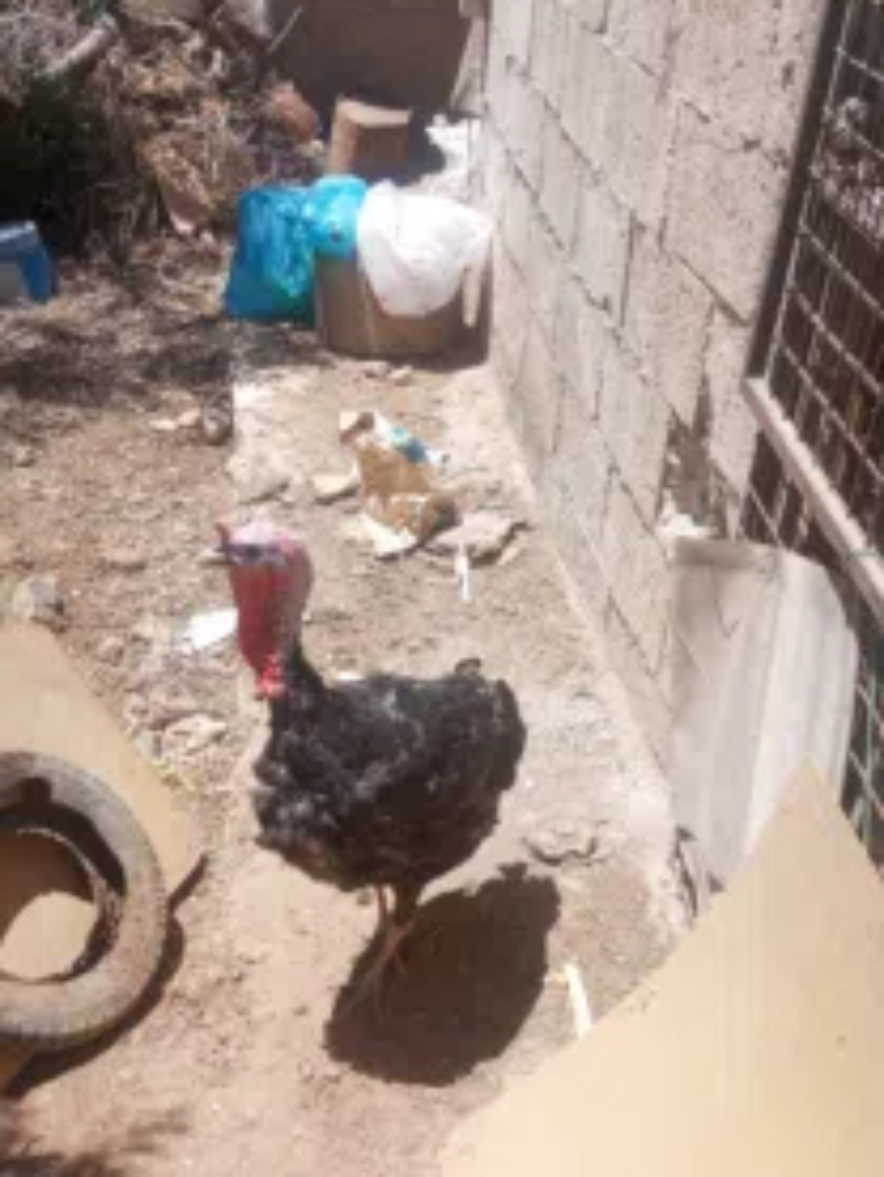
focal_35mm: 39
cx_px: 332
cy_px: 667
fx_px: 1327
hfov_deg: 36.6
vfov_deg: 47.7
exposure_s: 1/639
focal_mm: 4.11
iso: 59
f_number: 1.6
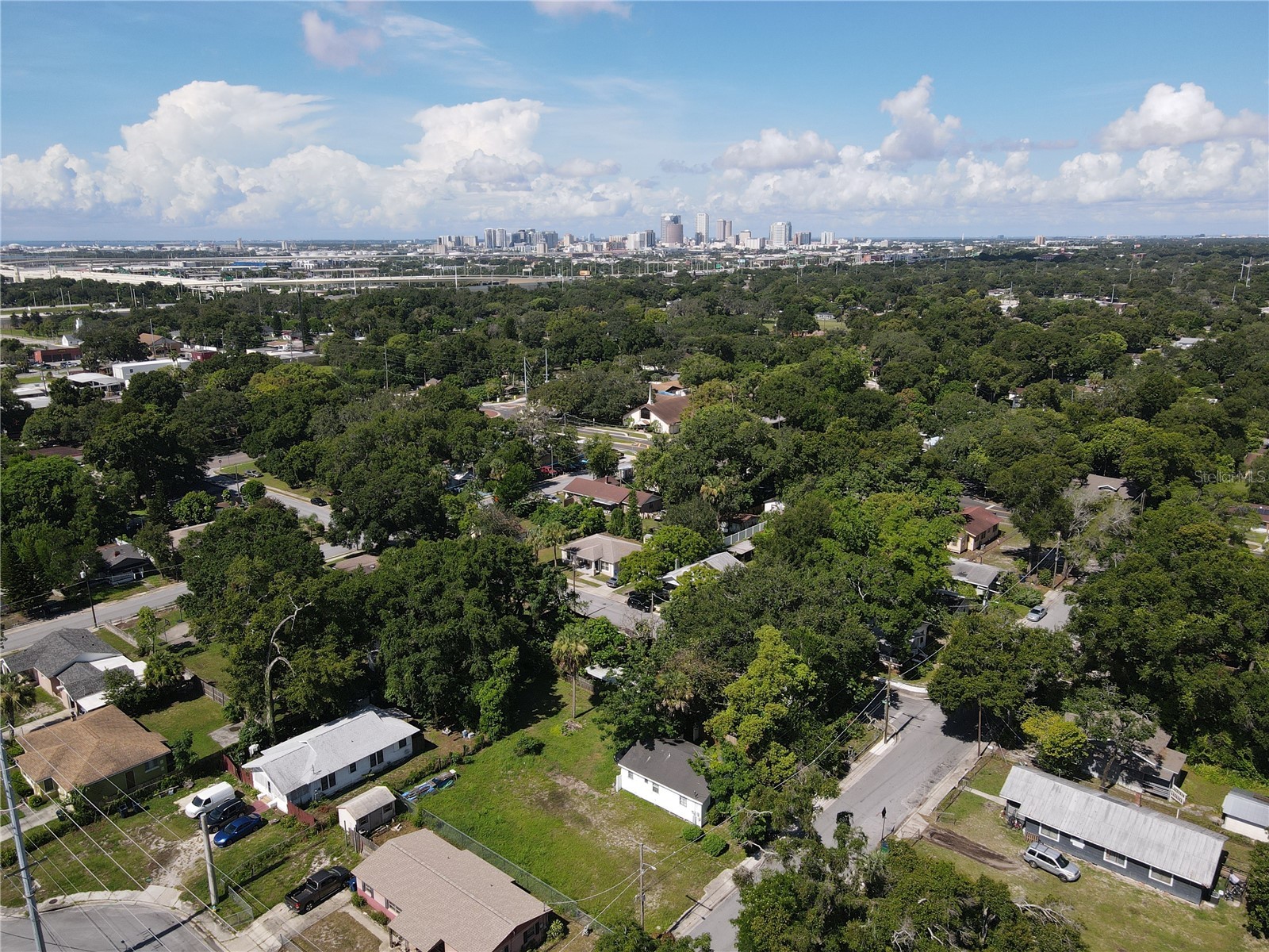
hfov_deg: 71.6
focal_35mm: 24
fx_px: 880
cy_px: 476
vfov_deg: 56.8
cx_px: 634
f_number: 2.8
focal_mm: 4.5
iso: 100
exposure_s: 1/800
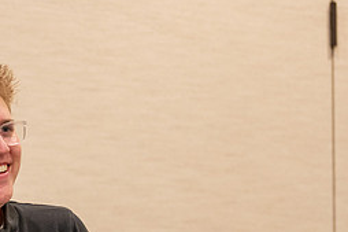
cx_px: -19
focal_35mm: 265
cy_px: 231
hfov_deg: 7.7
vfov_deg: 5.2
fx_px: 2560
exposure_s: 1/125
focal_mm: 116
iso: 800
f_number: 2.8
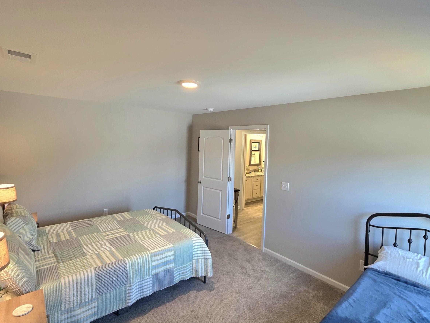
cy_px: 152
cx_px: 215
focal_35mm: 17
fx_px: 211
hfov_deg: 91.0
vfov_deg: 74.7
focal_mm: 2.2
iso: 200
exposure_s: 1/120
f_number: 1.9
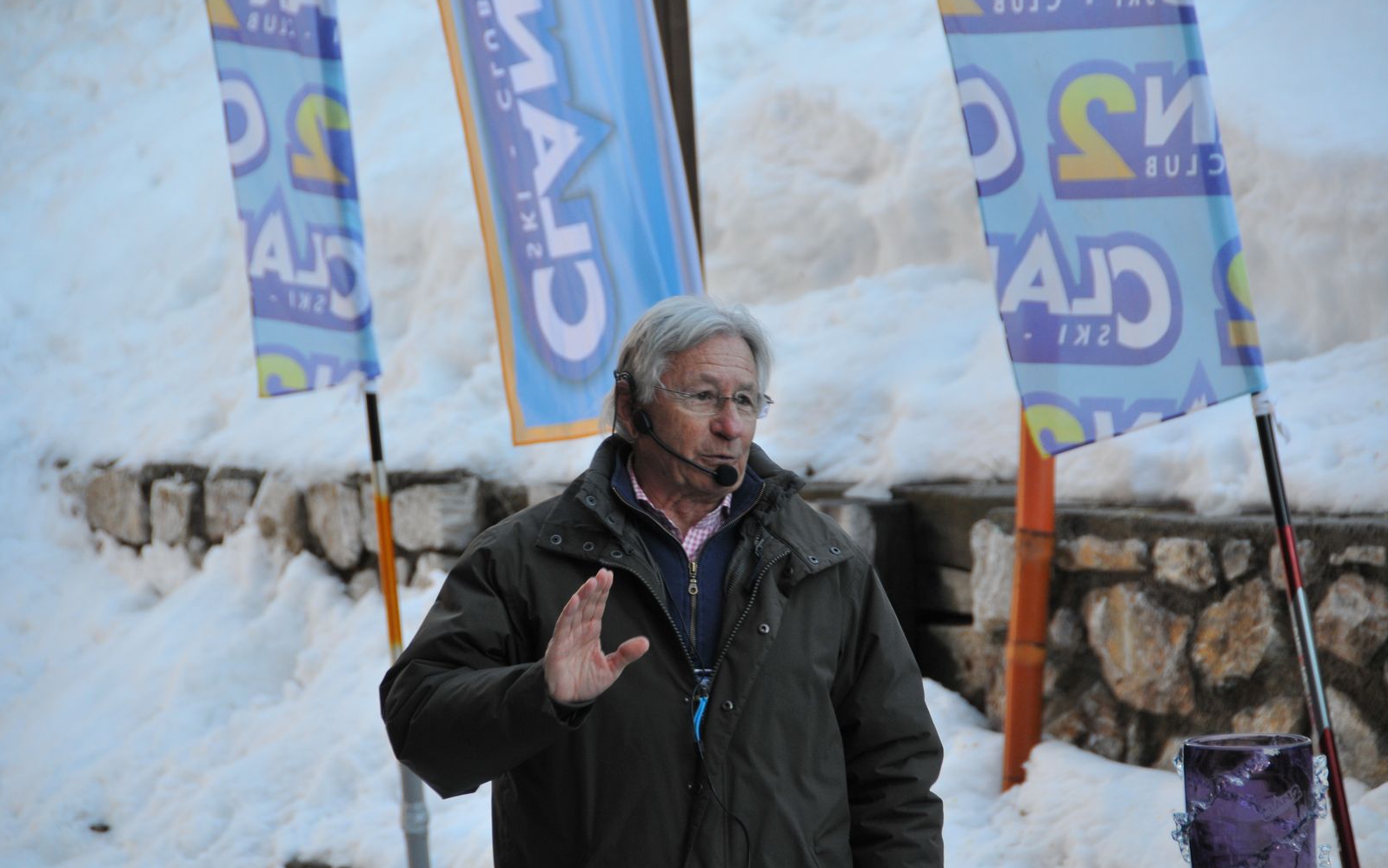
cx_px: 694
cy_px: 443
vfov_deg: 6.4
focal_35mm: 207
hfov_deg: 10.2
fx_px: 7811
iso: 400
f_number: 5.6
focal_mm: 135
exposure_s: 1/125
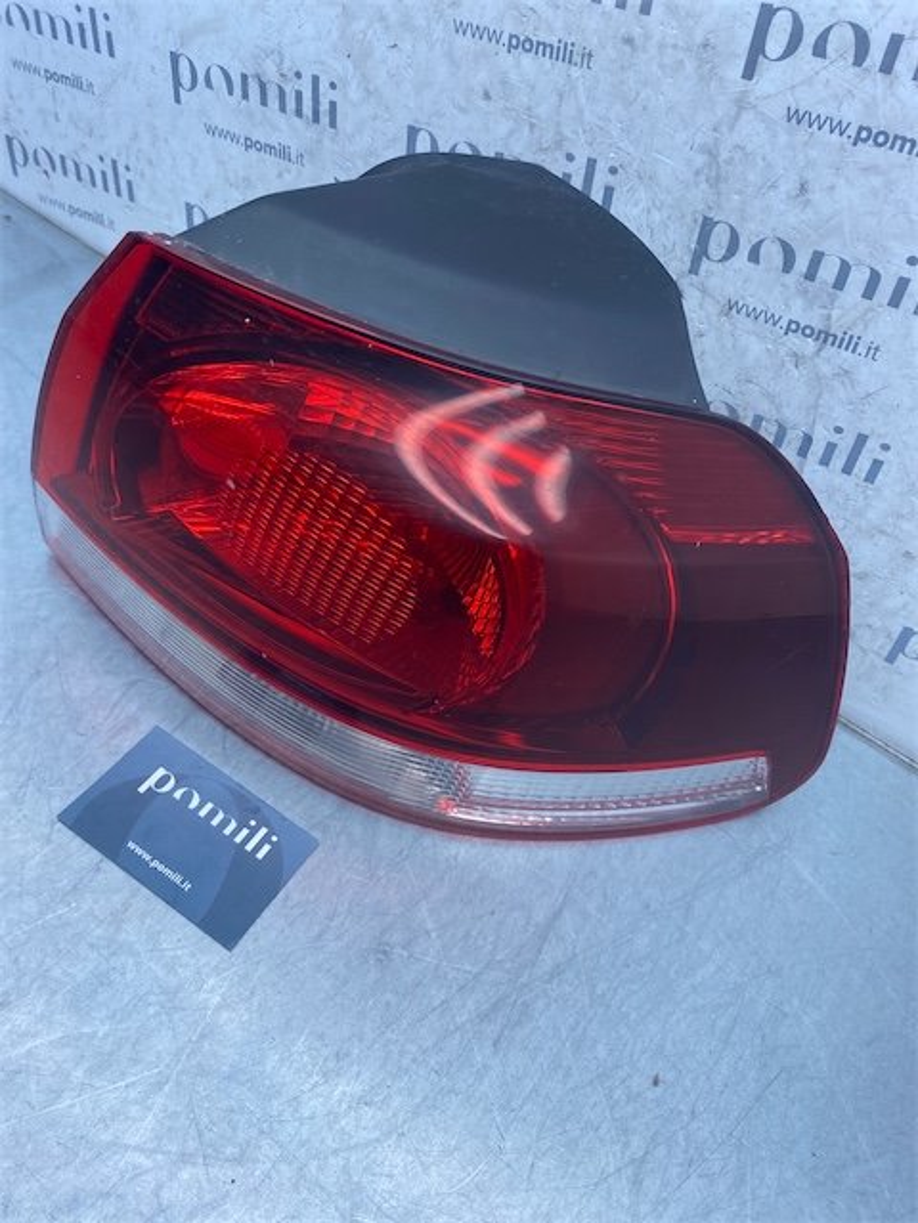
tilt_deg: -49.5
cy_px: 612
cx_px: 459
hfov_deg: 53.1
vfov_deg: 67.3
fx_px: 919
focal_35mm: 26
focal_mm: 4.25
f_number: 1.8
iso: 32
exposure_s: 1/582
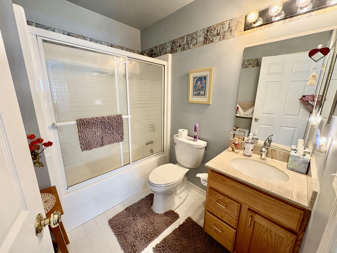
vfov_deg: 85.7
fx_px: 136
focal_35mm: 14
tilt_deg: -12.9
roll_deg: -0.1
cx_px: 168
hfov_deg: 102.1
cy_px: 126
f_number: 2.2
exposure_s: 1/60
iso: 320
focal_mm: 2.22
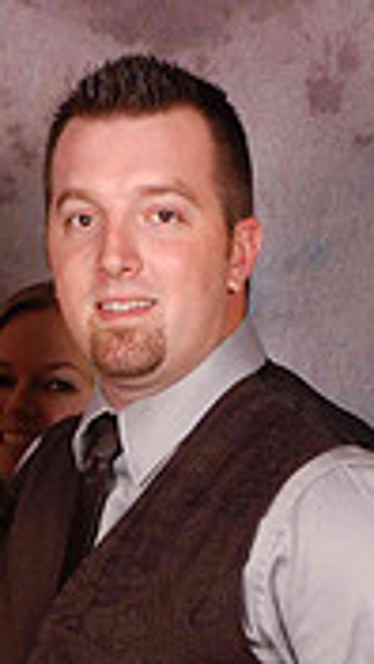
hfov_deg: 6.8
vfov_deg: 12.1
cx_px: 9
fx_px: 3121
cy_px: 604
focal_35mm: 177
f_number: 10
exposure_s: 1/125
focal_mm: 44
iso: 200
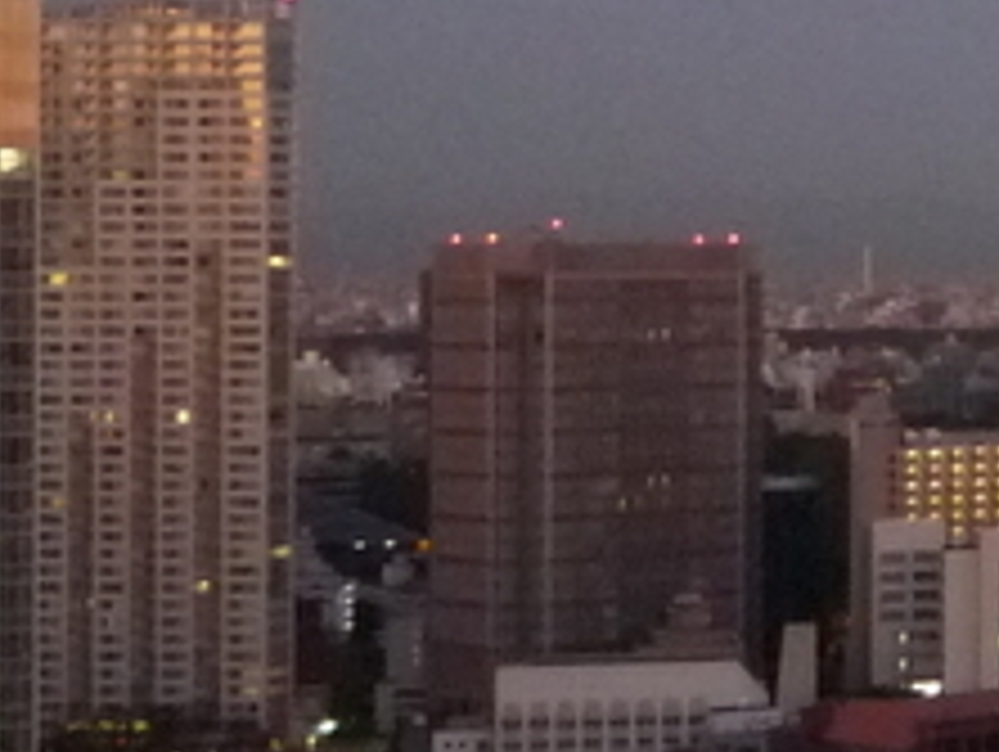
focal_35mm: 135
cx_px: 1854
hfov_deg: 13.1
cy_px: 207
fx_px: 3900
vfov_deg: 11.0
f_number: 2.8
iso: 400
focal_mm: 4.4
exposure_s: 1/5
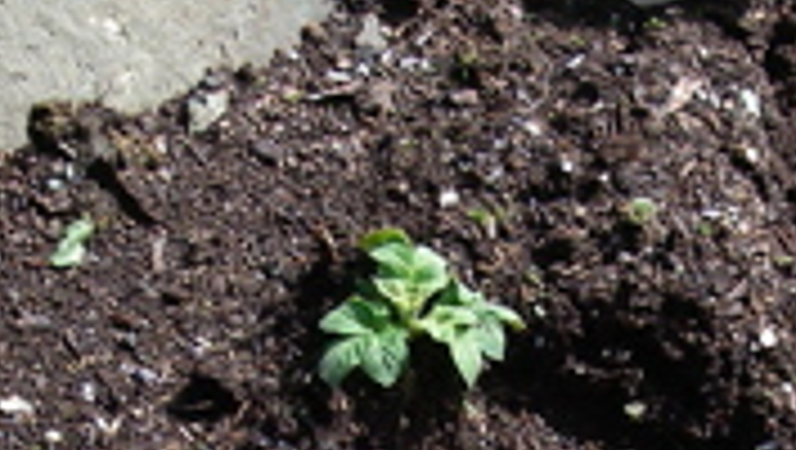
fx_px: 2747
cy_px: 655
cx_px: 497
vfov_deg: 9.1
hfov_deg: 16.5
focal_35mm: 130
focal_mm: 6.3
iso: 64
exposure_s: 1/320
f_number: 3.3
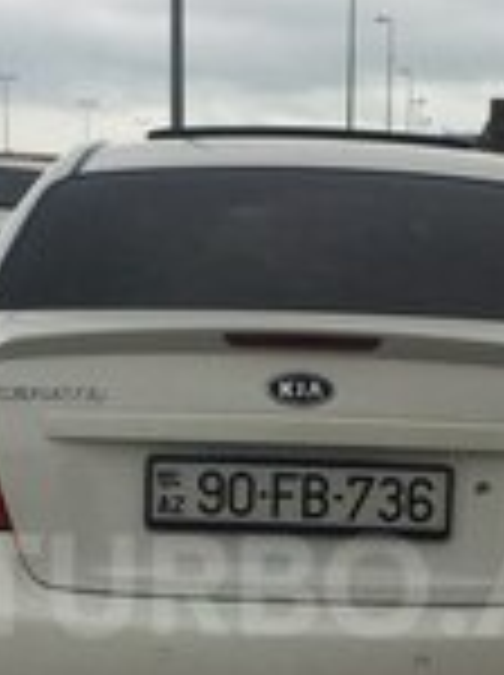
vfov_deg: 20.1
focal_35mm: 96
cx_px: 310
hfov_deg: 15.3
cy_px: 585
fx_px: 1869
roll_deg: -0.1
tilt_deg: -11.4
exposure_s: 1/357
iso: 32
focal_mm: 4.15
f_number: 2.2
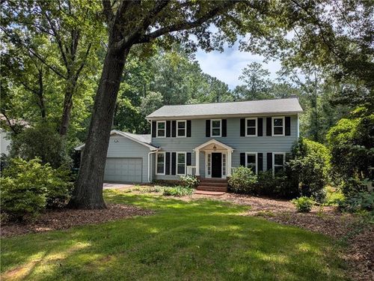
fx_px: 270
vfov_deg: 54.9
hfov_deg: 69.4
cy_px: 140
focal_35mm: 25
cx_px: 187
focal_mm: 5.43
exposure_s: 1/2632
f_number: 1.89
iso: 45
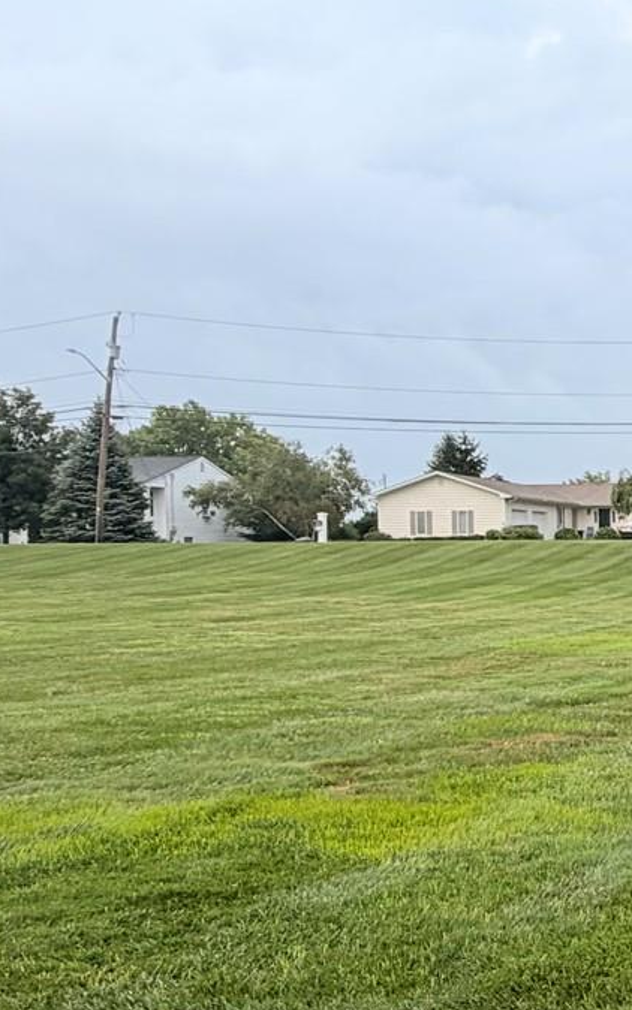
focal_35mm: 45
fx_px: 1240
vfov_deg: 44.2
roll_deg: +1.0
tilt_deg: -1.0
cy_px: 585
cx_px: 1015
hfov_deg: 22.1
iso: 50
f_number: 2.2
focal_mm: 2.22
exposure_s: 1/502
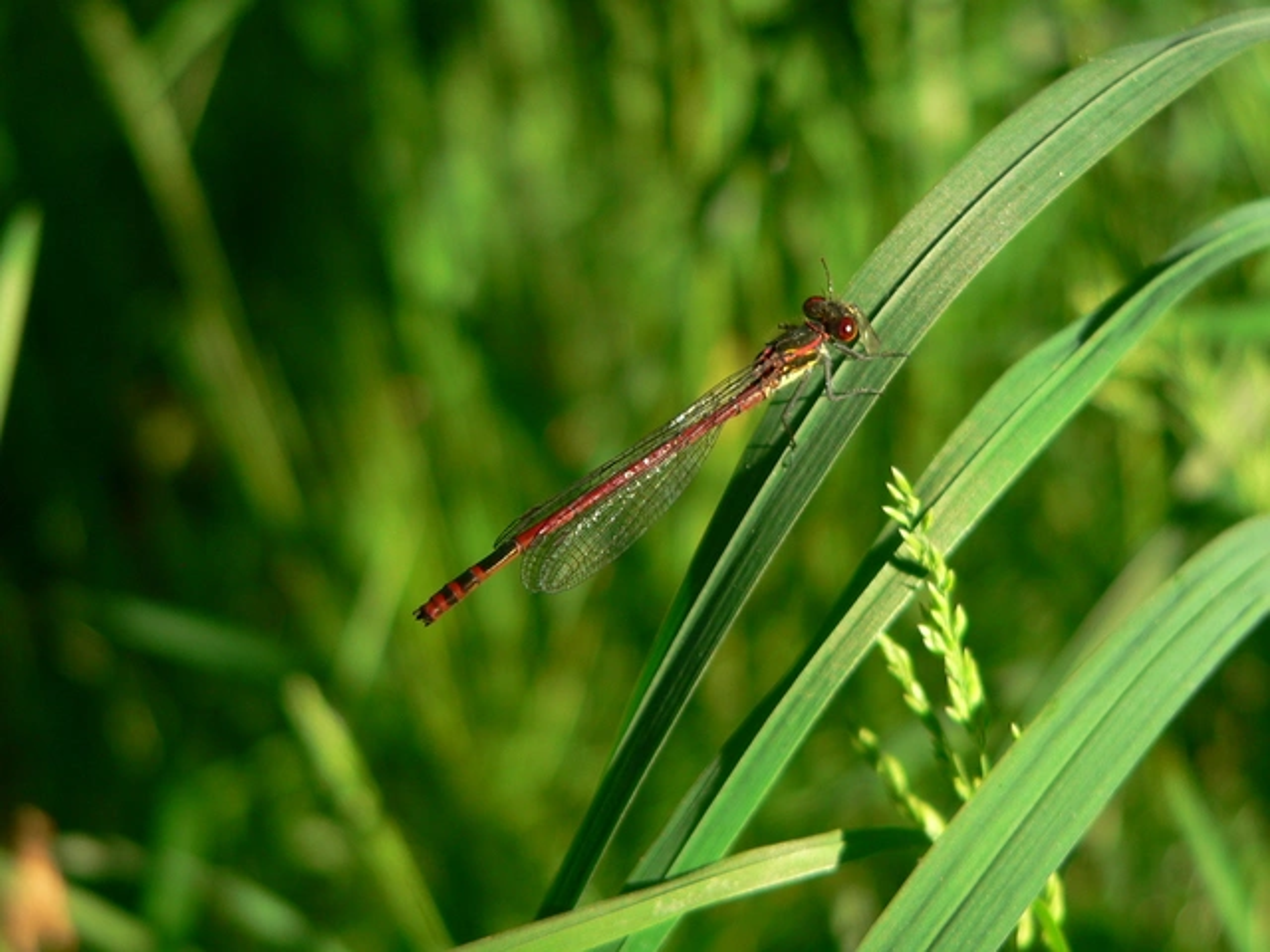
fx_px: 3008
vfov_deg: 18.0
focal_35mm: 82
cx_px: 635
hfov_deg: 23.8
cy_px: 476
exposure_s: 1/200
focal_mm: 13.6
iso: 80
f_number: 3.3
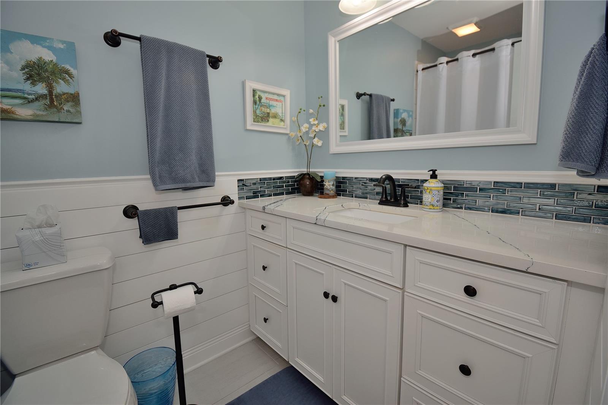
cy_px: 202
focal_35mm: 15
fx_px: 253
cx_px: 304
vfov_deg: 77.3
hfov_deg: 100.4
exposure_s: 1/60
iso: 100
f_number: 4.5
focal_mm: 10
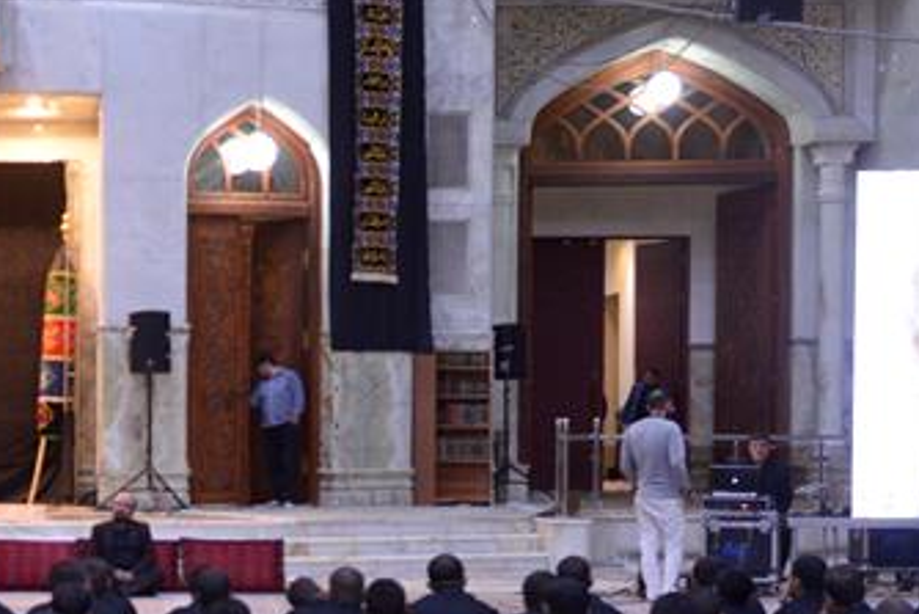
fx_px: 2503
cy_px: 527
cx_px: -80
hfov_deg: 19.9
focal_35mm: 98
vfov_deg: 13.9
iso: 2000
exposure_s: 1/50
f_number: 3.5
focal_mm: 32
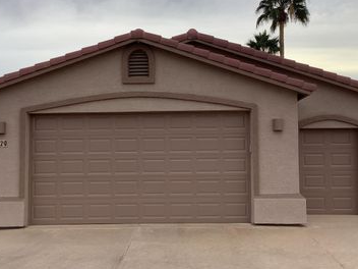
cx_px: 174
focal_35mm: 44
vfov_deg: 32.9
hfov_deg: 42.9
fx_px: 455
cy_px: 136
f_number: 2.4
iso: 25
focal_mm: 3.3
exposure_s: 1/215
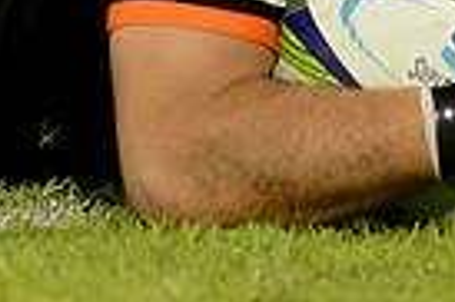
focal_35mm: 1272
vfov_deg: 1.1
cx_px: -30
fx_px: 16057
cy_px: -138
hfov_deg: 1.6
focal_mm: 300
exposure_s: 1/640
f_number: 2.8
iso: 3200
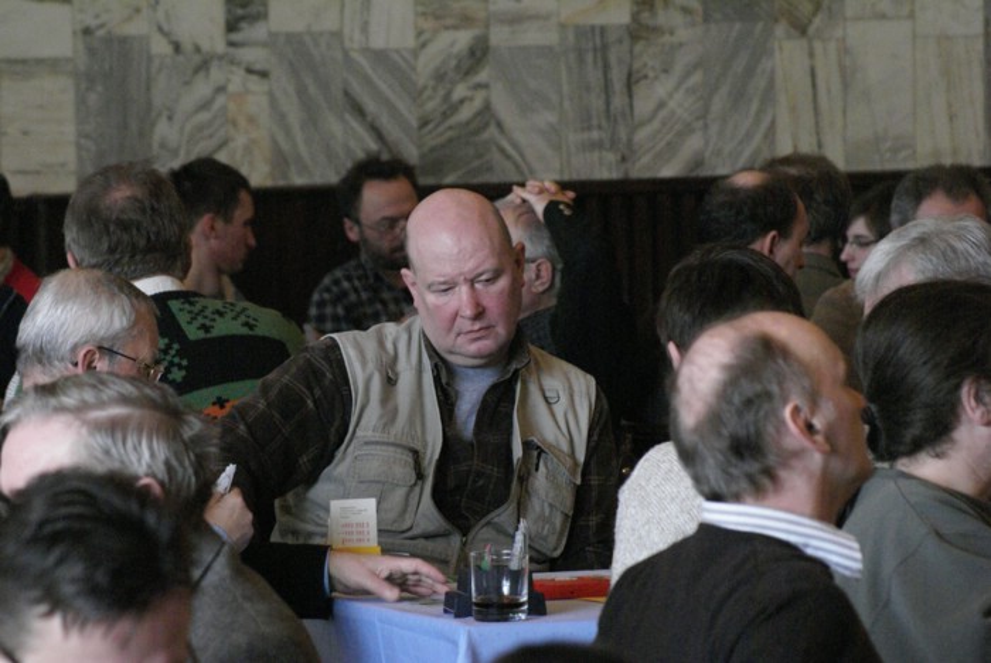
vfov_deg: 5.7
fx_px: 6612
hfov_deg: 8.6
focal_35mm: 240
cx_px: 496
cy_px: 332
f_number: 8
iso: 1600
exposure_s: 1/25
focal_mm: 160
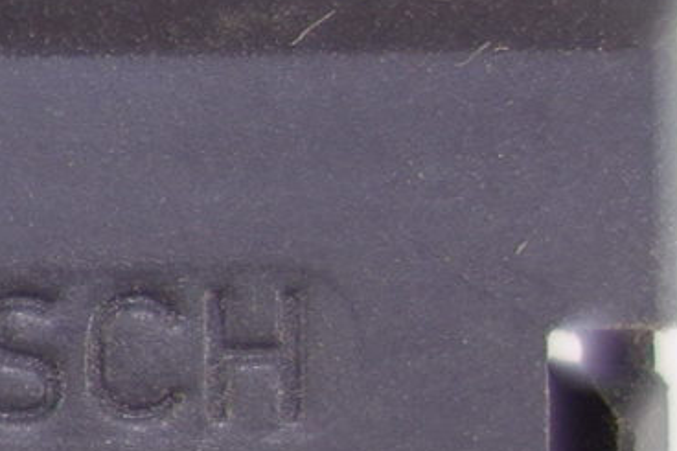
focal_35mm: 195
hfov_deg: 9.5
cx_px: -900
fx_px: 3665
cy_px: 192
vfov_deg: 7.0
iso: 125
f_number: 1.8
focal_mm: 10.4
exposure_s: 1/50
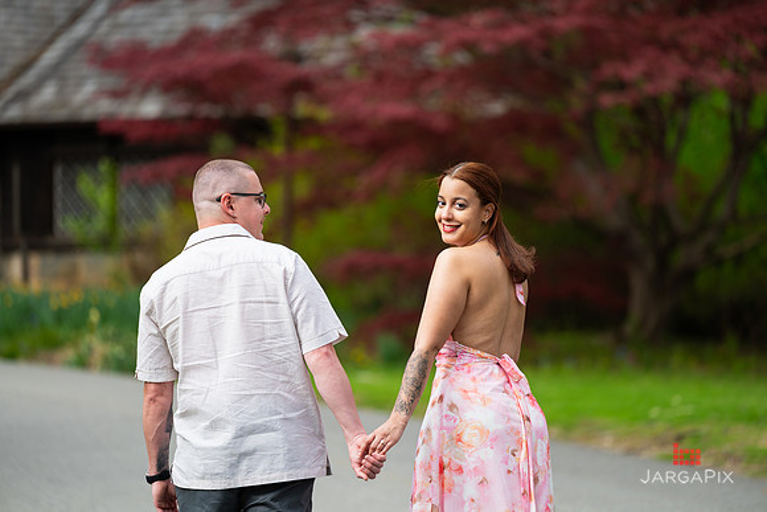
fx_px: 4424
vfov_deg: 6.6
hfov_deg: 9.9
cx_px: 384
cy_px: 249
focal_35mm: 208
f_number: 3.2
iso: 200
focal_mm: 200
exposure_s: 1/1000
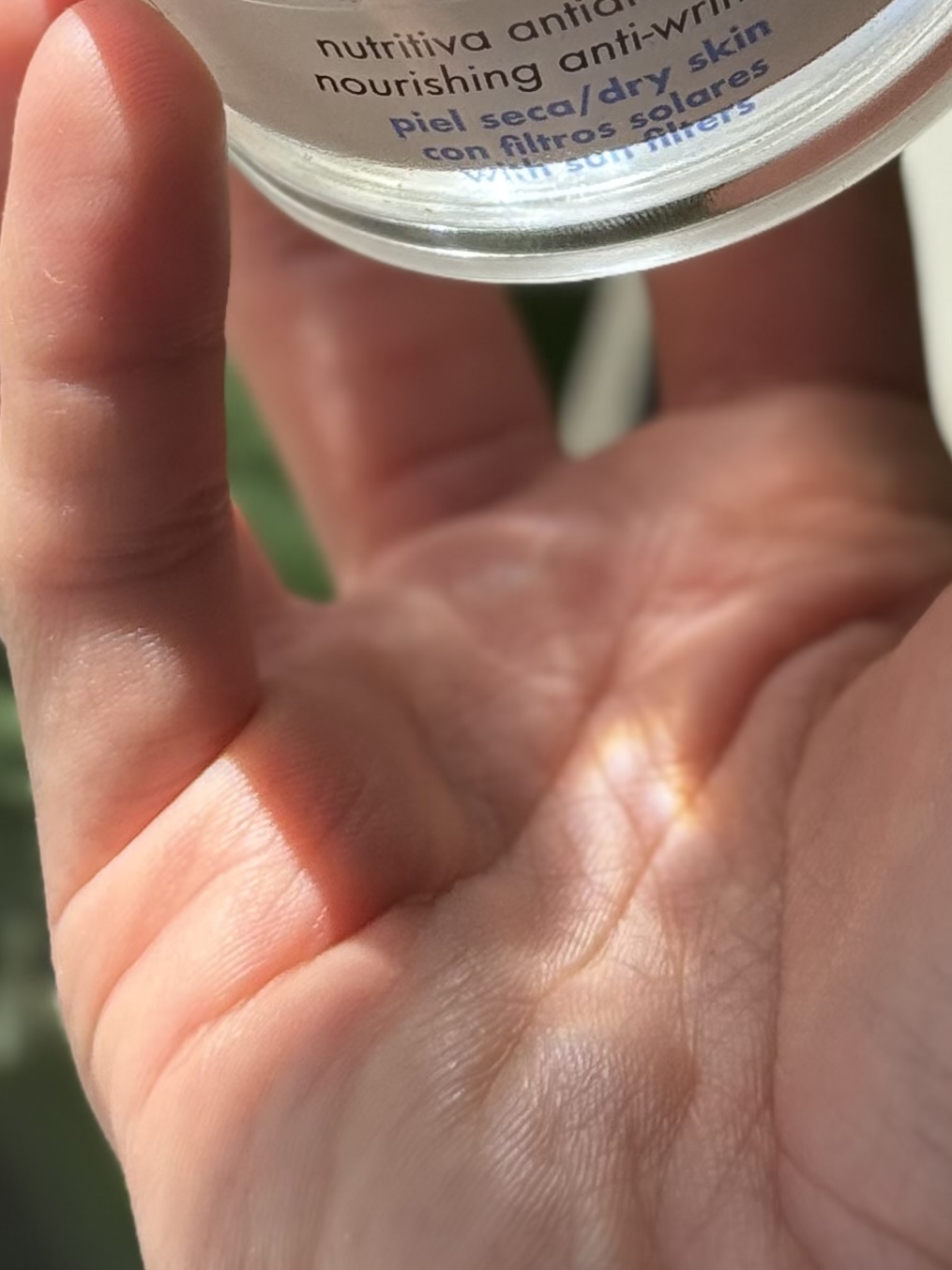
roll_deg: -6.9
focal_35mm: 143
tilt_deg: -37.8
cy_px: -302
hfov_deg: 10.4
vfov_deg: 13.4
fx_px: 5243
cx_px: 517
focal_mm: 6.76
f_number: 1.78
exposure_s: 1/1167
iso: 64
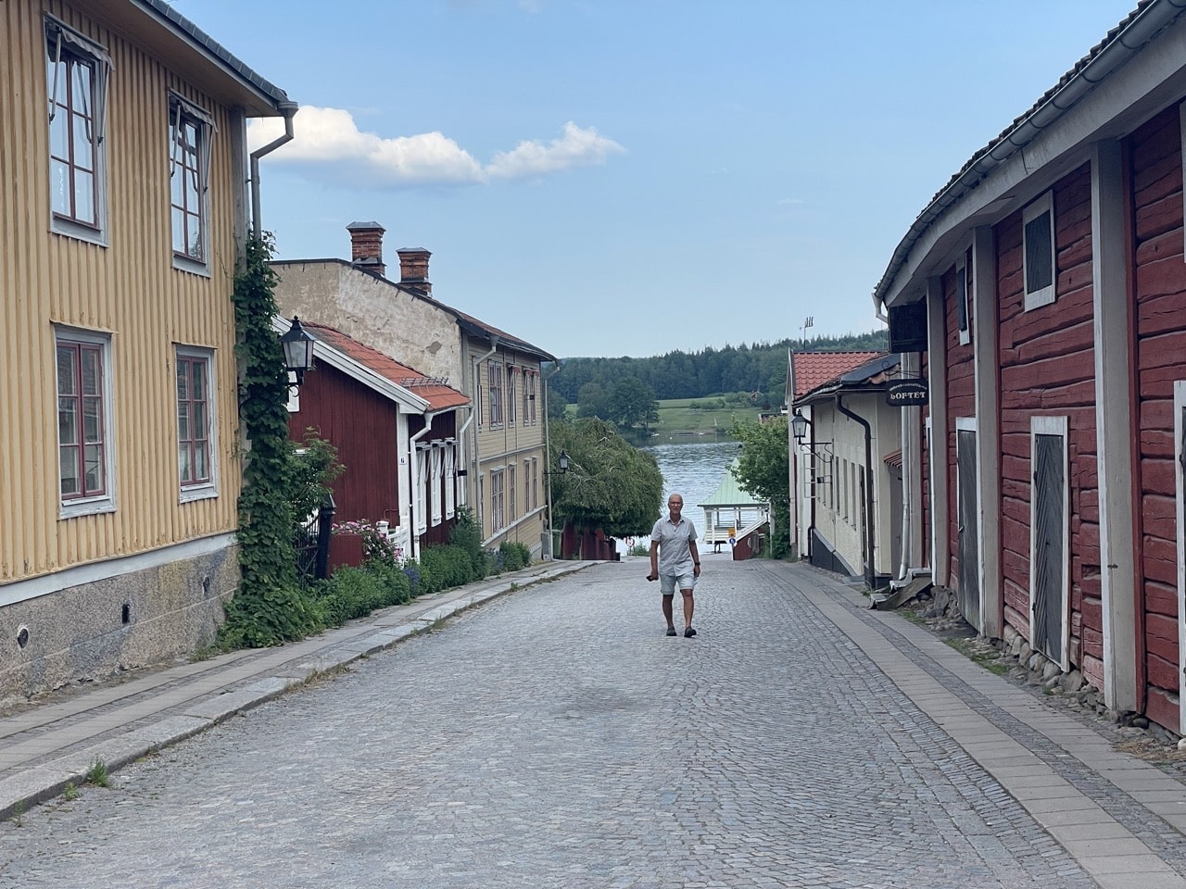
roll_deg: +1.6
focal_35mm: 52
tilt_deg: -2.0
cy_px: 444
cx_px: 593
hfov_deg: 36.8
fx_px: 1782
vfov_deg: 28.0
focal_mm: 6
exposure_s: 1/657
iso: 25
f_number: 2
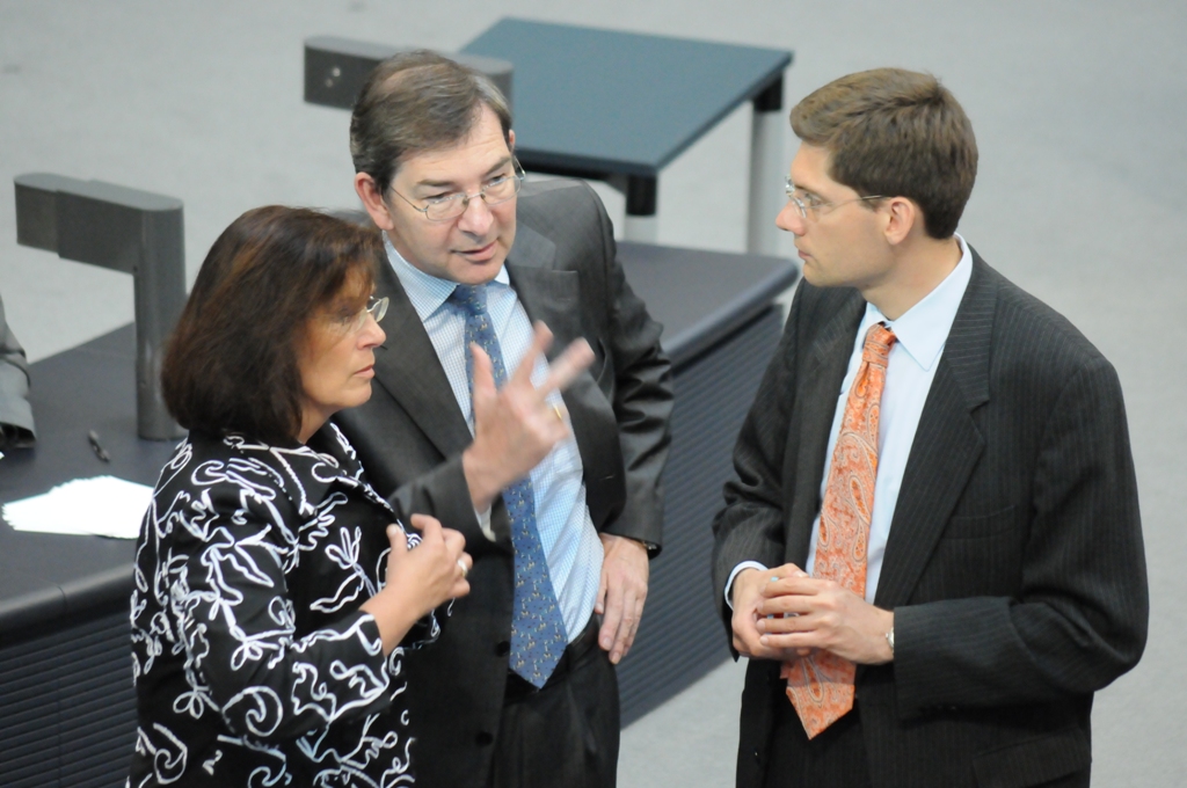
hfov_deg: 7.4
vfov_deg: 4.9
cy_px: 394
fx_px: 9138
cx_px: 594
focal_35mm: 278
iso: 3200
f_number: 5
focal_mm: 185
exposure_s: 1/125
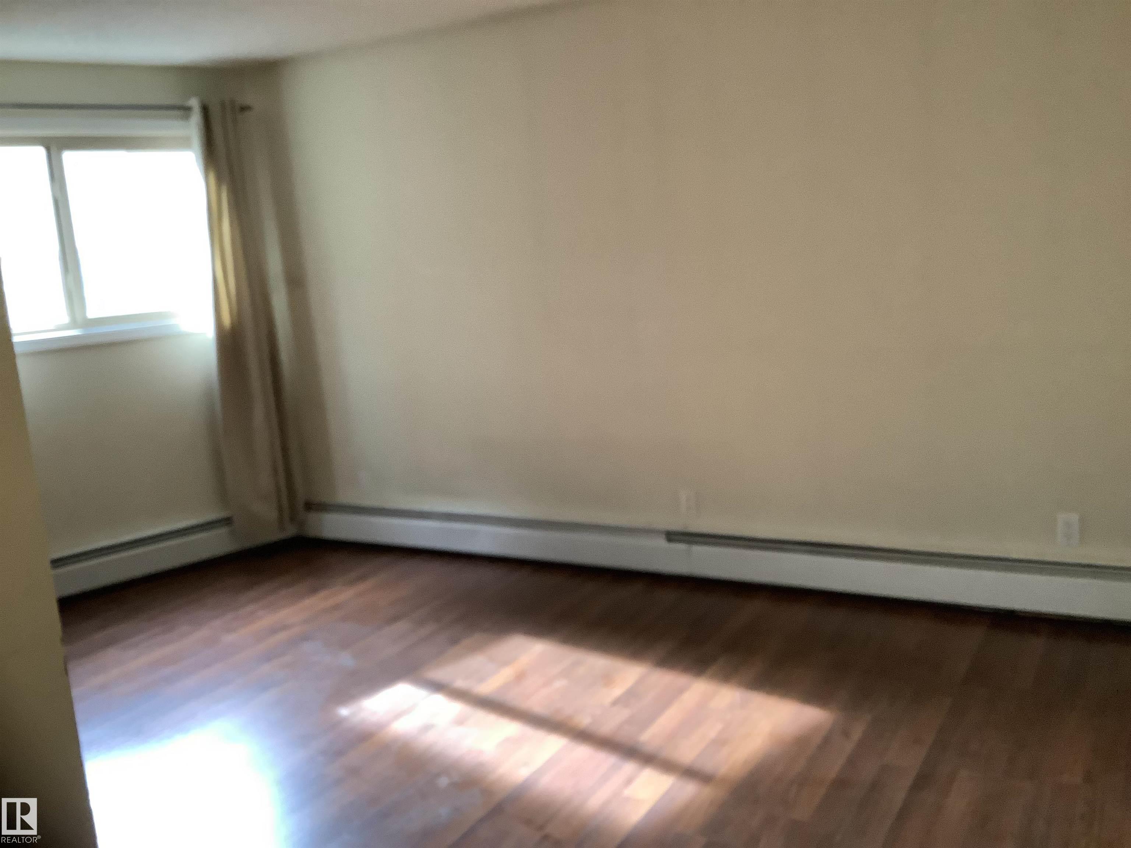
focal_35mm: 31
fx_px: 1013
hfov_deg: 58.4
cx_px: 566
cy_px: 424
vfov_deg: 45.4
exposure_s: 1/60
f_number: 2.4
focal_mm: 3.3
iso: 320
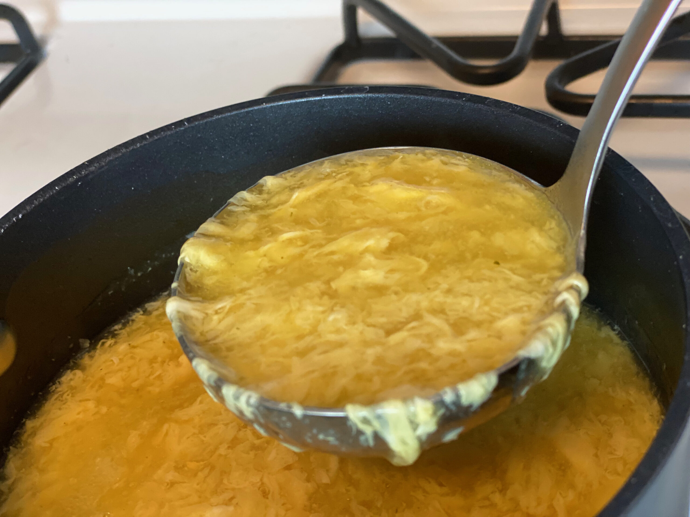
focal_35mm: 52
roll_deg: +11.9
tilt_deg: -37.4
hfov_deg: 36.8
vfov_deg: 28.0
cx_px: 345
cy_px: 258
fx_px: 1037
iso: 250
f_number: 2
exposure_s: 1/40
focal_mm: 6
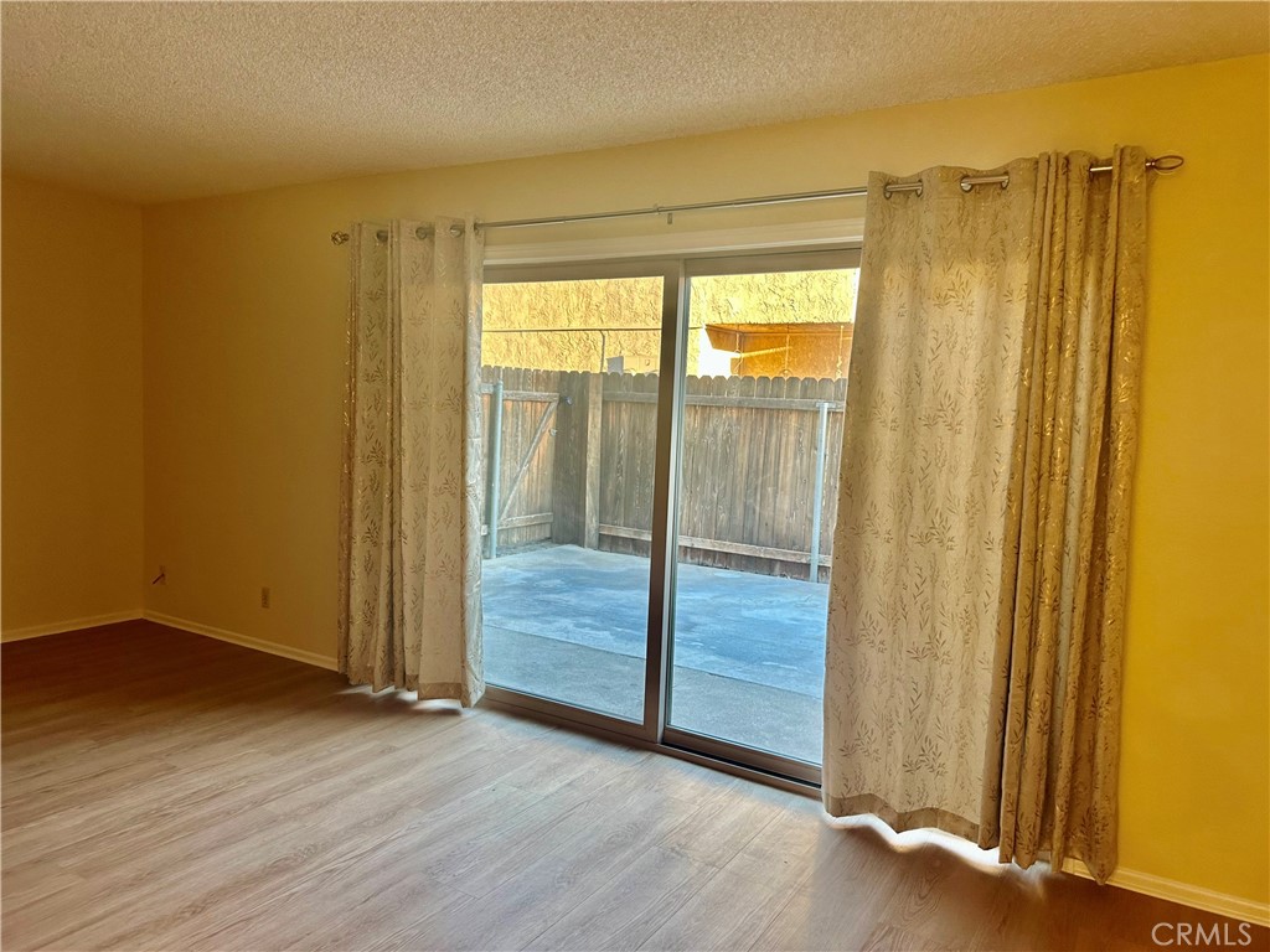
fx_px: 881
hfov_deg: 71.6
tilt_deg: -3.8
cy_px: 476
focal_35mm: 24
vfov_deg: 56.8
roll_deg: -2.5
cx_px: 635
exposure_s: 1/60
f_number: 1.78
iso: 125
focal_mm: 6.86
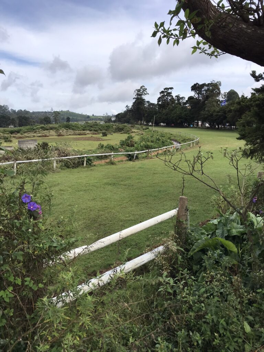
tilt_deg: -11.0
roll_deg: +0.7
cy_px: 176
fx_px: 285
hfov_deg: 49.7
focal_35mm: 28
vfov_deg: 63.4
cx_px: 132
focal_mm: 3.99
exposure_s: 1/1368
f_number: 1.8
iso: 20
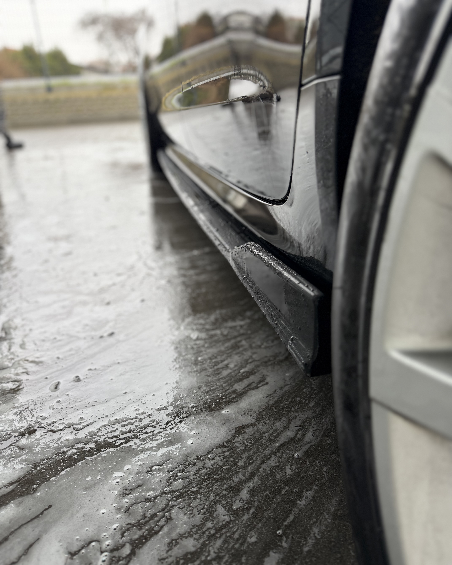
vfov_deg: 68.1
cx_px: 226
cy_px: 288
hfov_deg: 56.8
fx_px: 418
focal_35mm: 25
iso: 80
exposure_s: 1/121
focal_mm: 6.76
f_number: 1.78
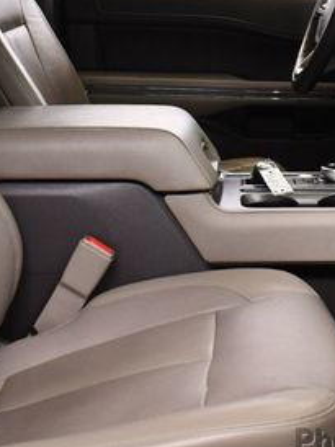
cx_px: 276
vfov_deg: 23.9
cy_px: 124
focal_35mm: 81
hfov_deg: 18.0
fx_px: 1047
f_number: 3.5
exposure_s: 1/125
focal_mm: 18
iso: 1100
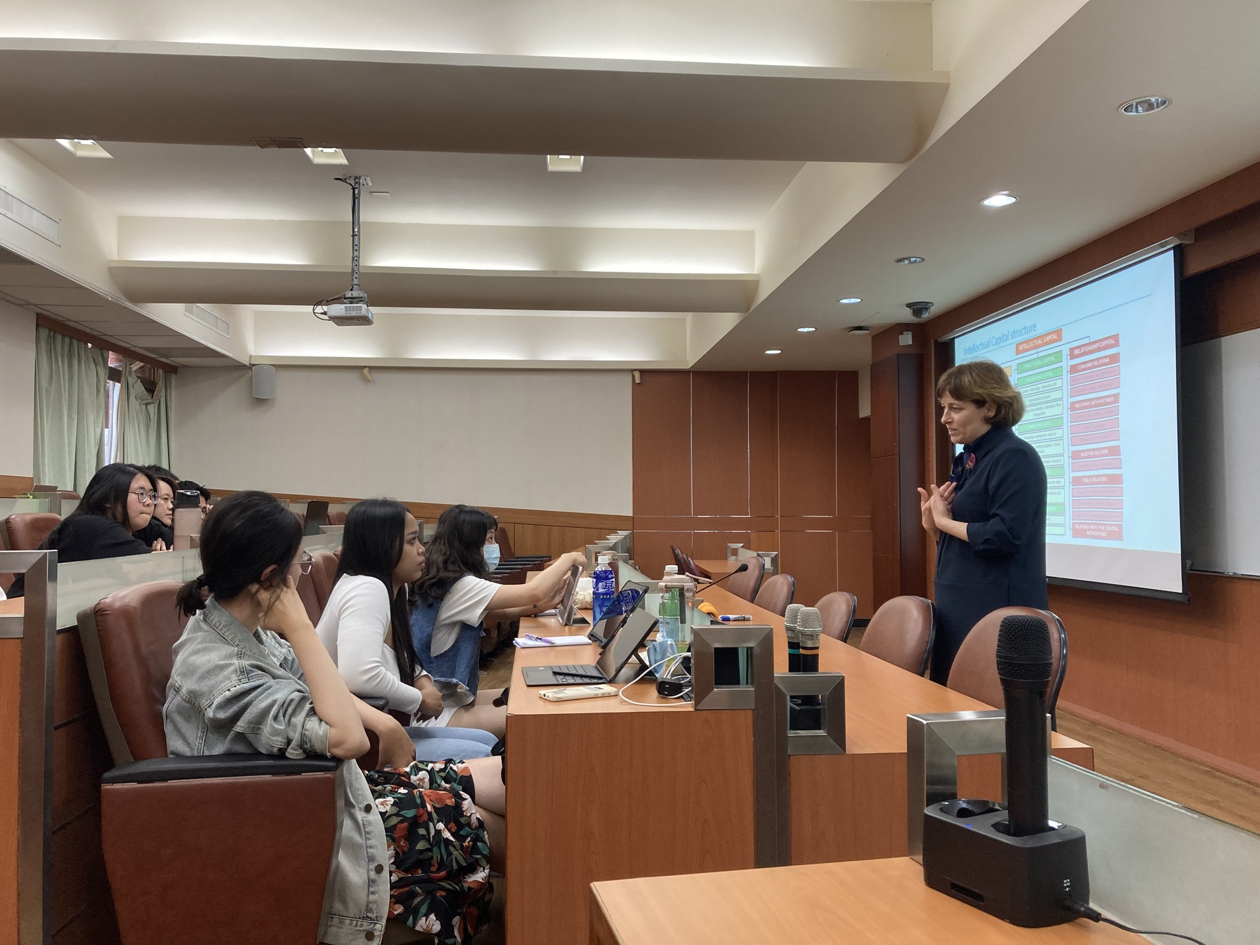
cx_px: 630
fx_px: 1019
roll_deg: +0.0
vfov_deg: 49.7
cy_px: 472
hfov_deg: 63.4
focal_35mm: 28
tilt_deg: +3.1
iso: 80
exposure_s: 1/60
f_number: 1.8
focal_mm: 3.99
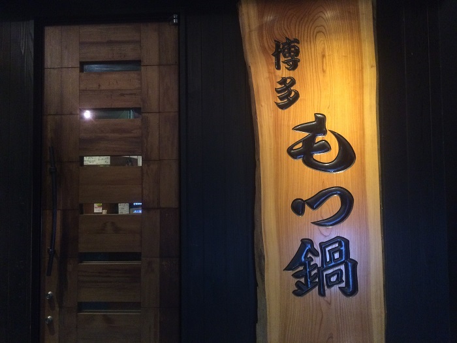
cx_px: 228
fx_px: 383
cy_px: 172
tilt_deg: +1.9
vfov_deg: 48.2
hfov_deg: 61.7
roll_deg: +1.4
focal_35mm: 29
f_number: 2.2
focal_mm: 4.15
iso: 250
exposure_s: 1/30
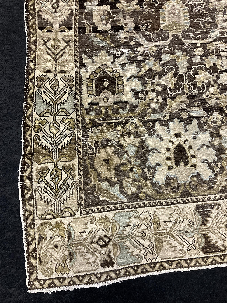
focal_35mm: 29
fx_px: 254
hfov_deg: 48.2
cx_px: 114
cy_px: 152
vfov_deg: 61.7
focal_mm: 3
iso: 125
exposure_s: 1/60
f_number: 1.8
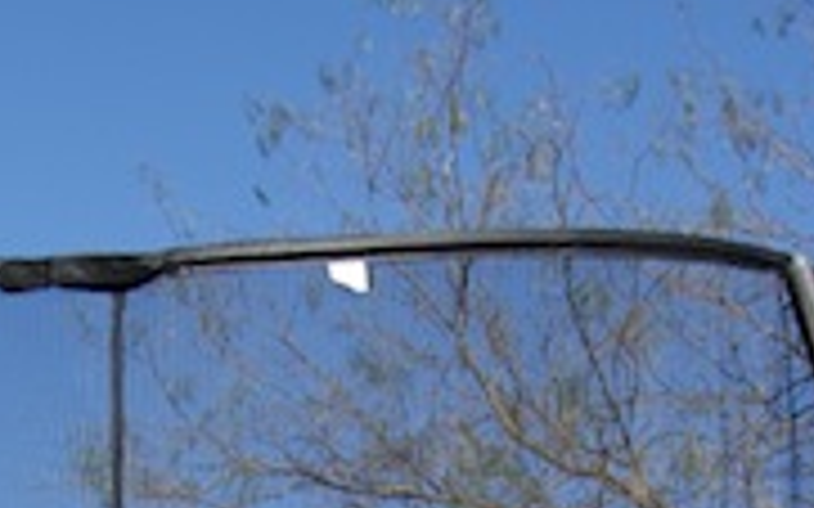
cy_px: 1115
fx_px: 2994
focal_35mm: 135
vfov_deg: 9.0
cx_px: 126
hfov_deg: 15.4
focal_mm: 20
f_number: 10
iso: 100
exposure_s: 1/160
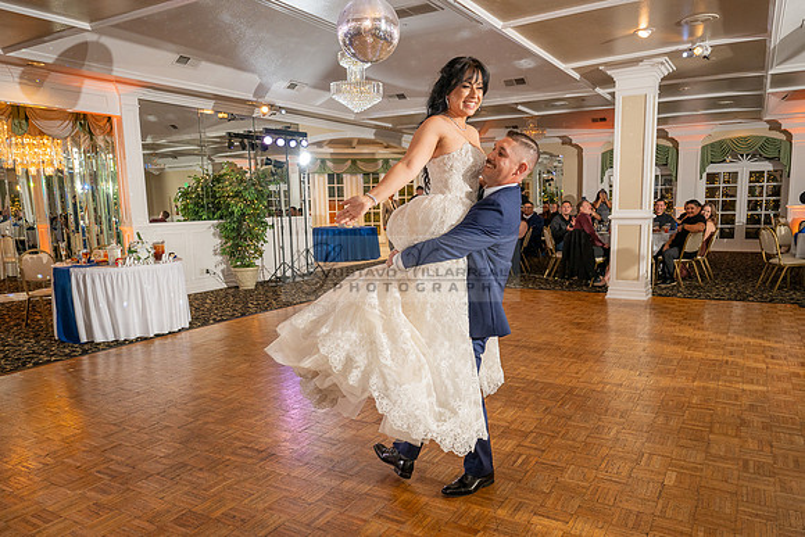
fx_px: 567
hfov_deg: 70.7
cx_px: 425
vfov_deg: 50.7
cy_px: 284
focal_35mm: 25
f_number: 3.2
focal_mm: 24
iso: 640
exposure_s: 1/160
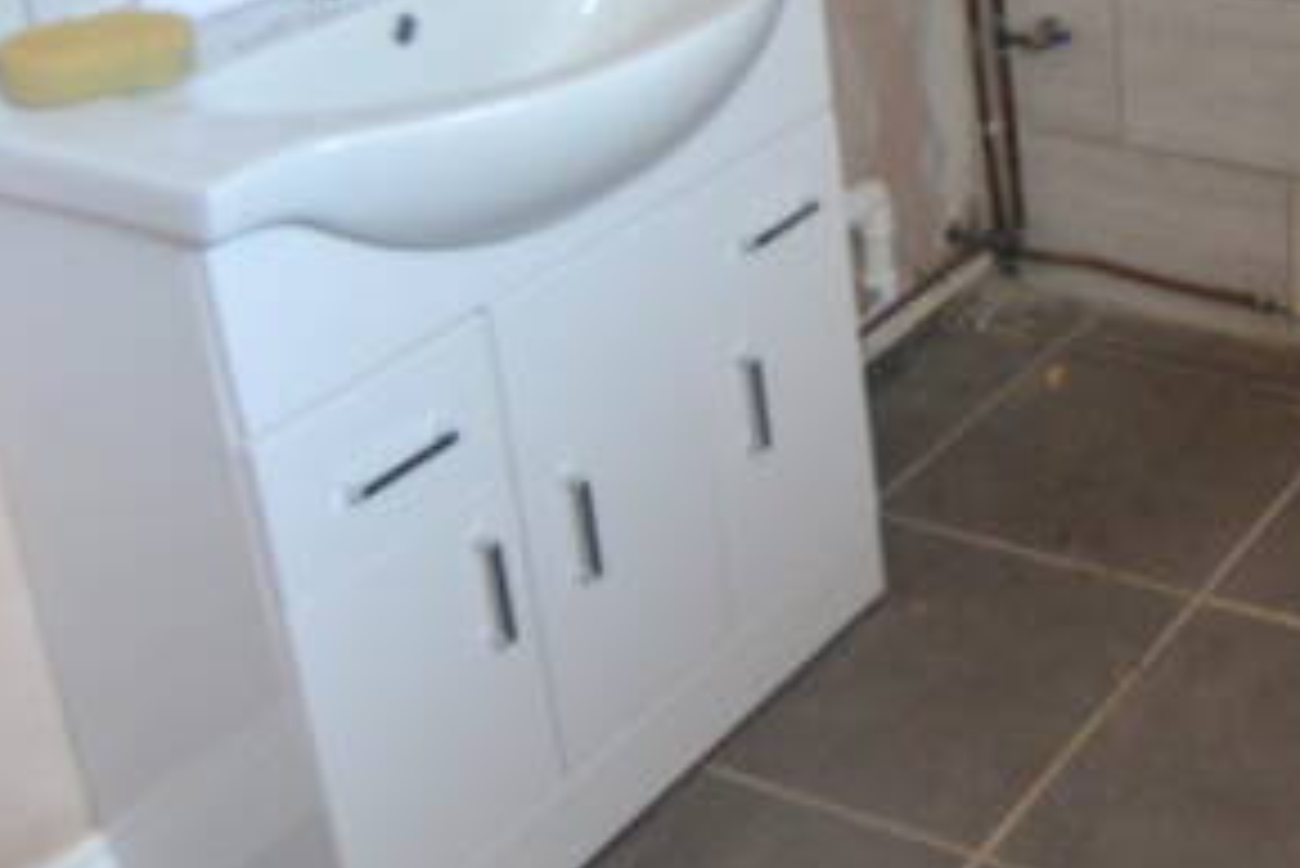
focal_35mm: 56
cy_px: -22
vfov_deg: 23.1
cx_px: 1340
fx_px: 2023
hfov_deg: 32.4
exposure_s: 1/50
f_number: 3.5
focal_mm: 10
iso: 800
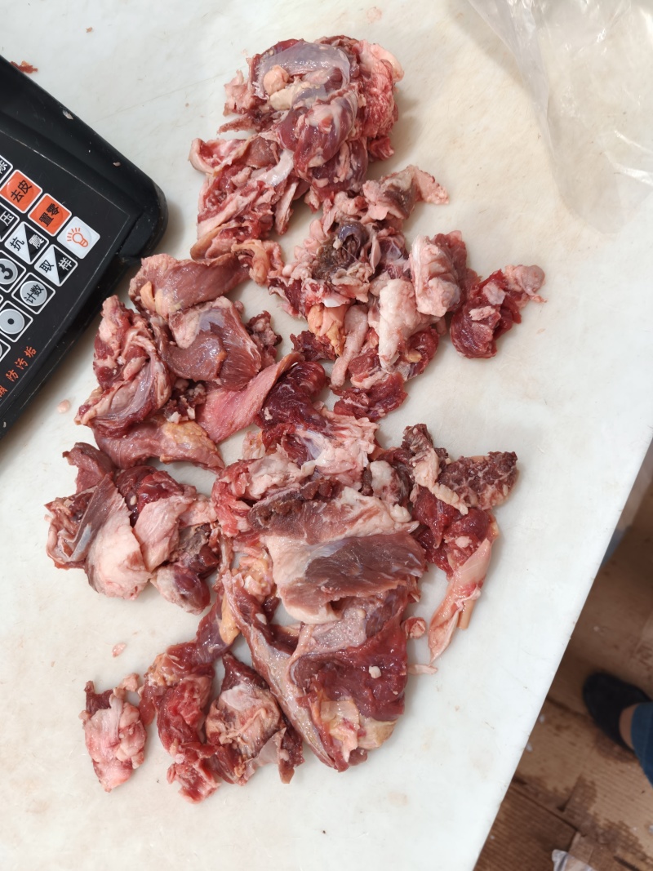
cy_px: 436
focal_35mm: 23
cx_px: 326
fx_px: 579
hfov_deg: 58.9
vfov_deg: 73.9
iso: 400
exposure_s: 1/50
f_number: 1.6
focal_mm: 6.06
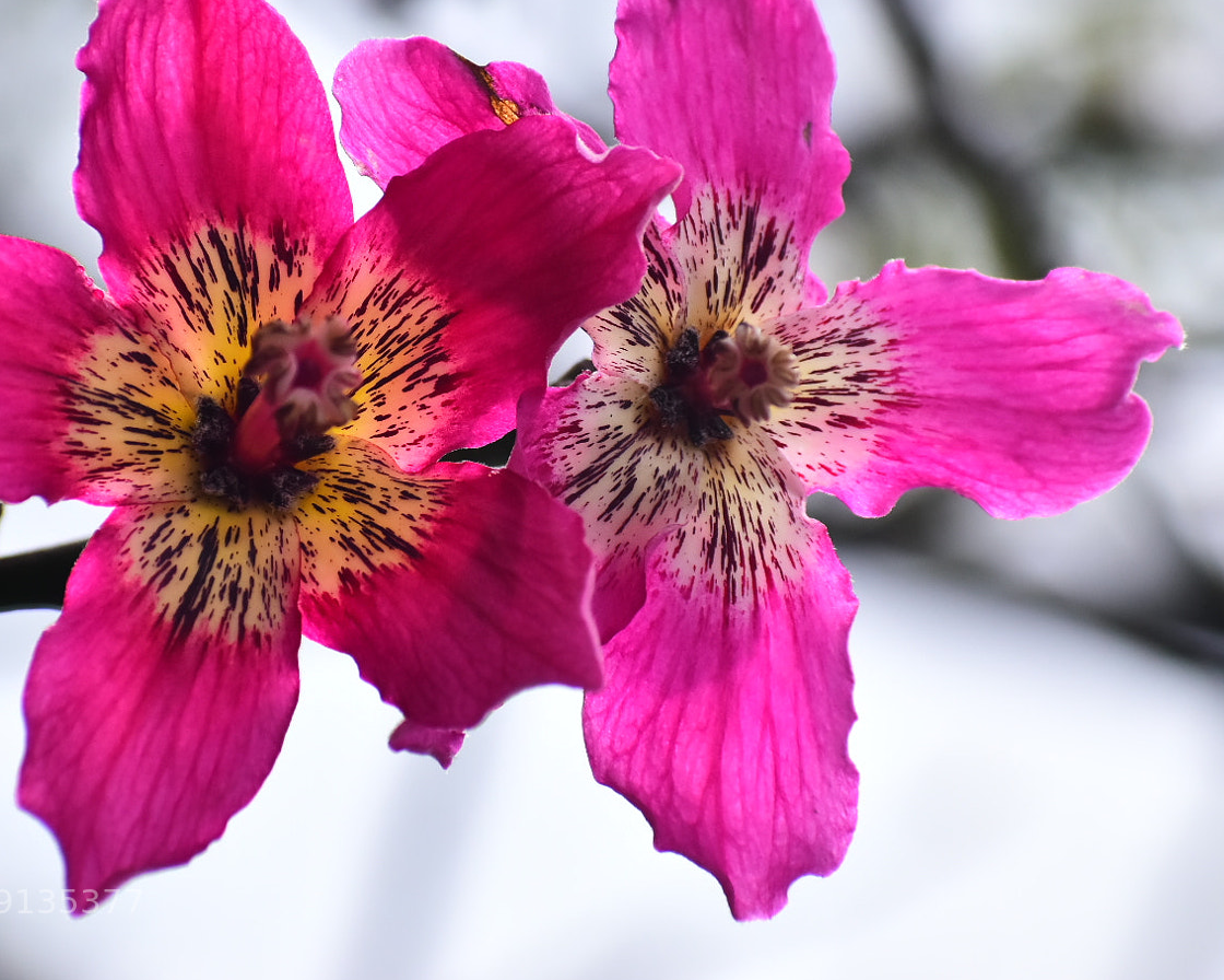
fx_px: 12389
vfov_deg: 4.5
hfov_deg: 5.7
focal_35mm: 342
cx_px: 446
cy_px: 404
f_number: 6.3
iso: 640
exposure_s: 1/2500
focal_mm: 170
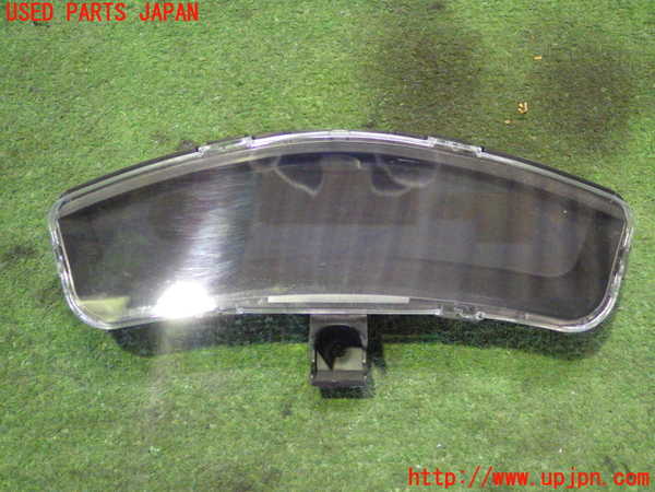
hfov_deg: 40.4
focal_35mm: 47
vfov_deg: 30.9
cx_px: 328
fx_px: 889
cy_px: 246
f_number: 3.1
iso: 3200
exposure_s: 1/50
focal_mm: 8.4
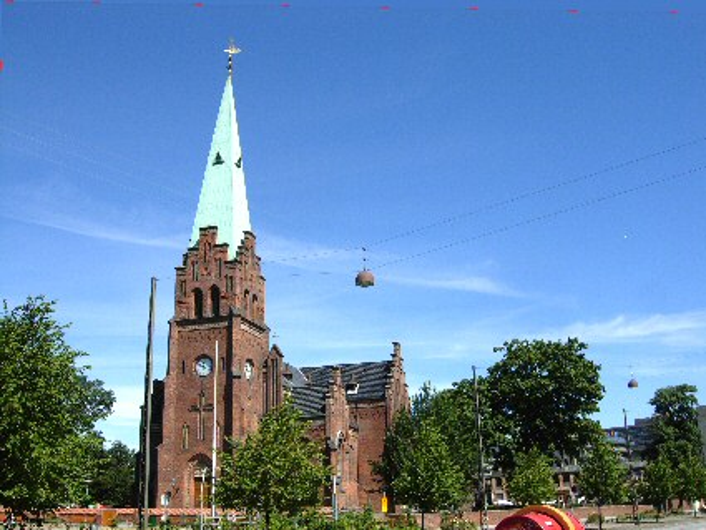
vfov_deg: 39.7
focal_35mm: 36
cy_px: 265
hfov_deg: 51.3
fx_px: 734
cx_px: 353
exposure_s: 1/362
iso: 50
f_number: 6.1
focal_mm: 7.5
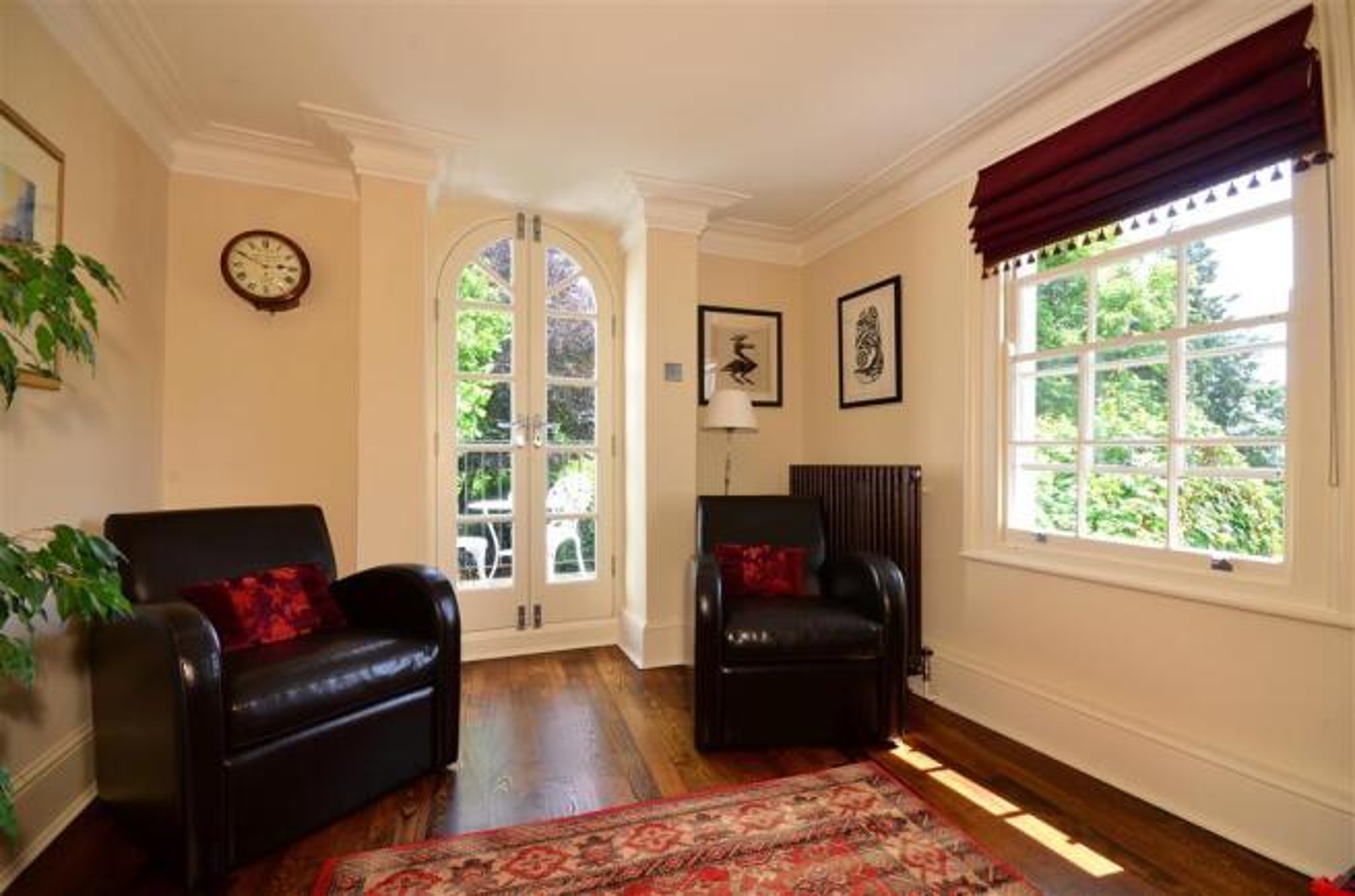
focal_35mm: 15
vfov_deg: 77.0
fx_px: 563
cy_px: 448
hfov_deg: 100.5
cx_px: 678
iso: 320
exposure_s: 1/40
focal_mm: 10
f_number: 10
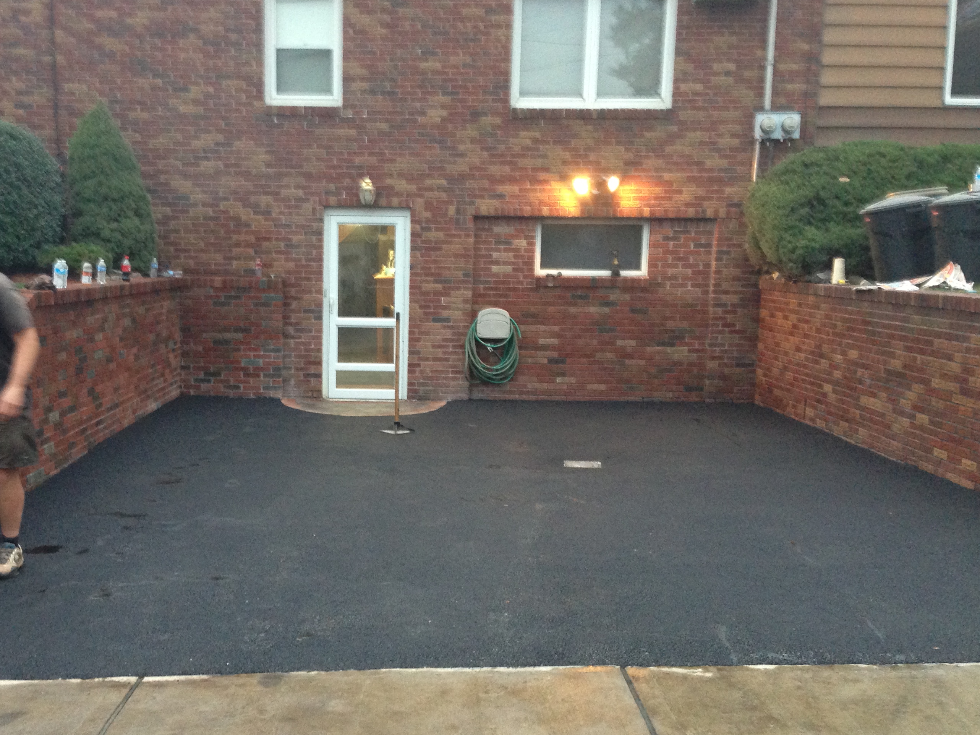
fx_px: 1189
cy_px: 418
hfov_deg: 44.5
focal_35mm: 42
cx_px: 379
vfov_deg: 34.3
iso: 250
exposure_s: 1/20
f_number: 2.4
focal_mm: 4.13
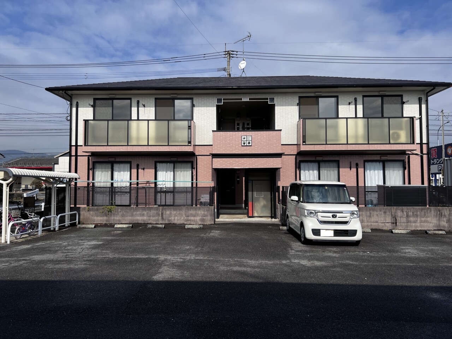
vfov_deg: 53.1
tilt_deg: +2.9
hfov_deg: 67.3
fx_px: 339
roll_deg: +0.1
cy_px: 170
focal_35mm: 26
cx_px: 226
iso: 50
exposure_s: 1/6211
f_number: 1.5
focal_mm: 5.7
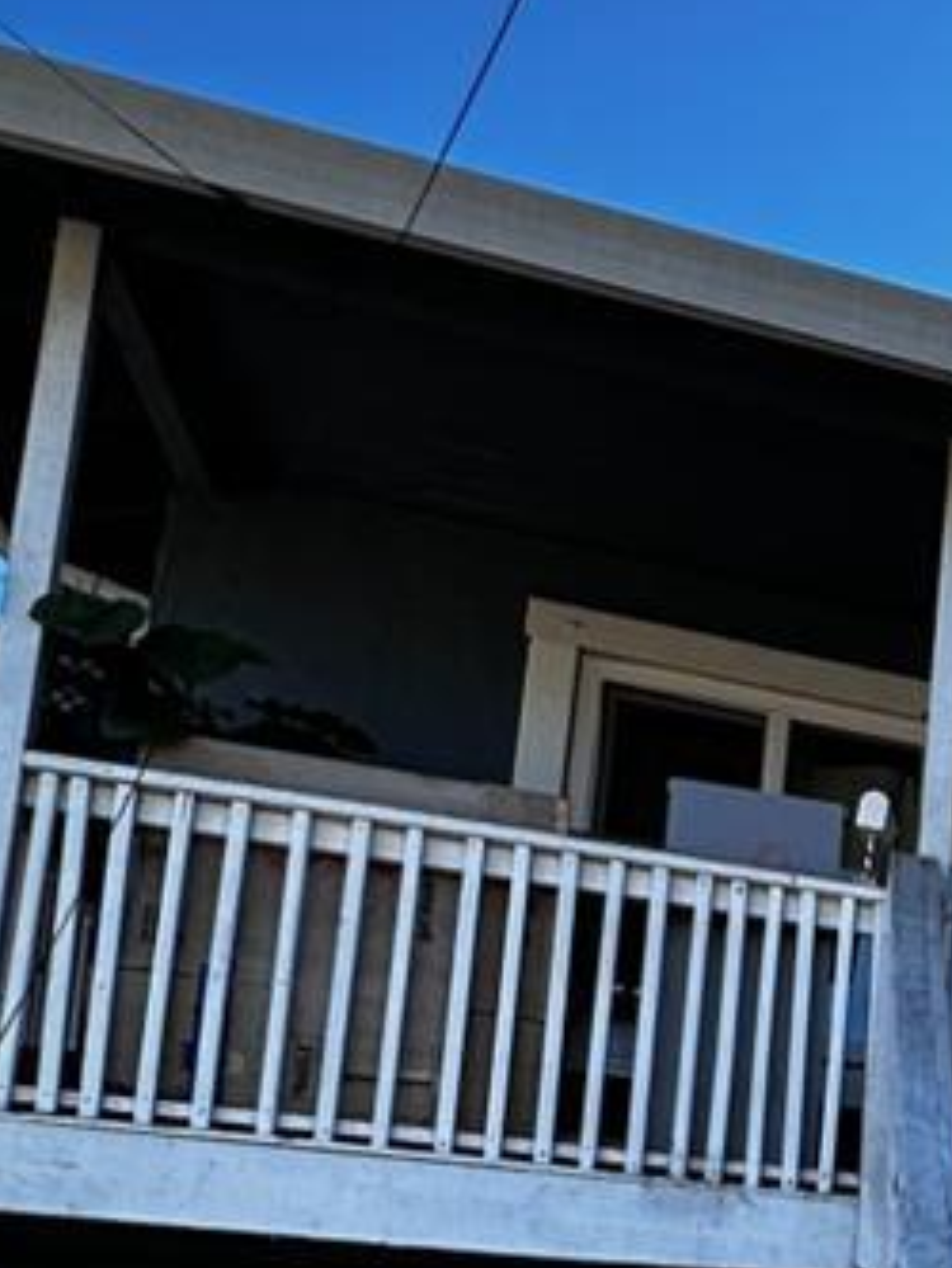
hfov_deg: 17.0
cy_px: 1409
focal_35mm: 63
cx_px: 1925
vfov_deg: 27.9
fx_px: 2309
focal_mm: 2.22
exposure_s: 1/406
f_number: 2.2
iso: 40
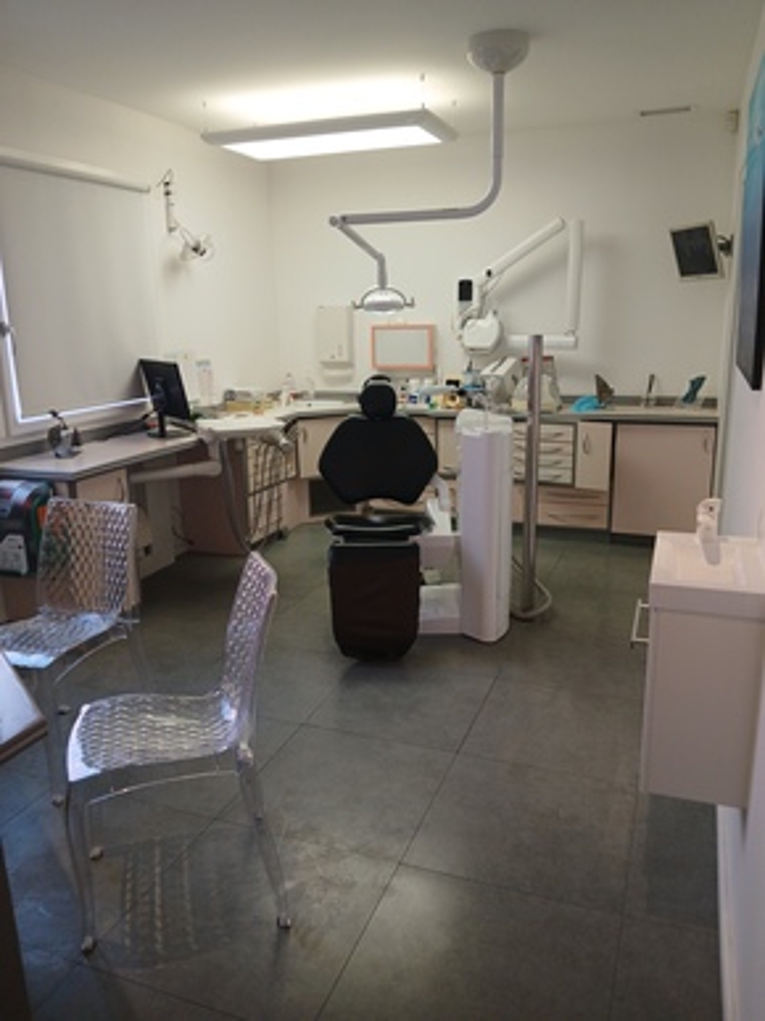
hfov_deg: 53.0
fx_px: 767
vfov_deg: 67.3
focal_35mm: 26
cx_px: 382
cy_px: 510
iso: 64
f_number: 1.8
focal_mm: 3.98
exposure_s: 1/50
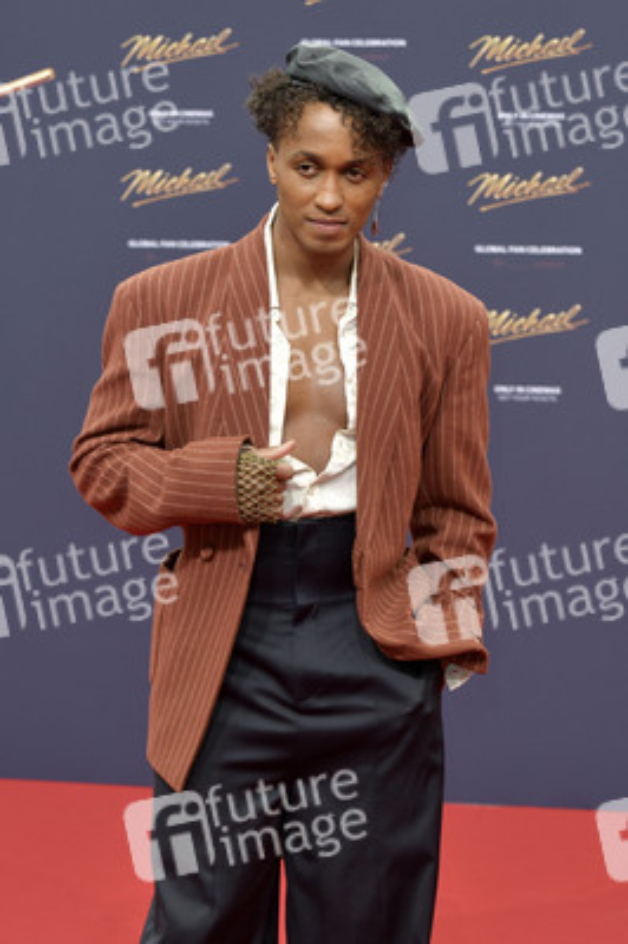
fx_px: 2490
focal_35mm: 95
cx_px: 314
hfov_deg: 14.4
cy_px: 472
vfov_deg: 21.5
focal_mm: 95
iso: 400
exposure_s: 1/200
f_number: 6.3
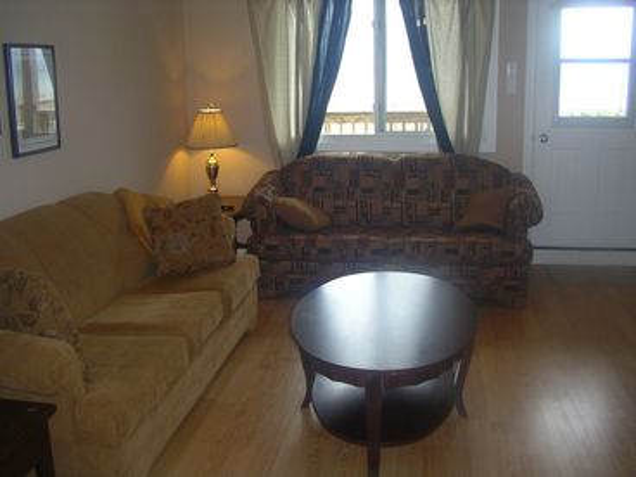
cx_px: 318
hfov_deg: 50.1
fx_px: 680
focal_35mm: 37
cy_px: 238
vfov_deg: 38.7
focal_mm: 5.7
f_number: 2.8
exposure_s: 1/60
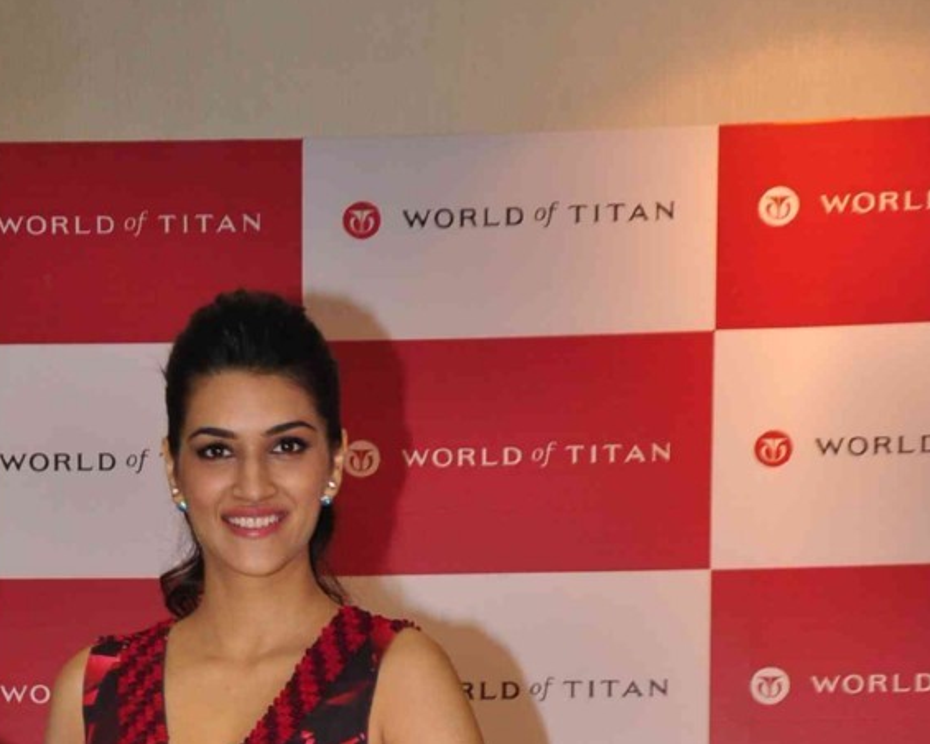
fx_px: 4129
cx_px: 148
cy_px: 1203
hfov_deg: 12.8
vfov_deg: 9.9
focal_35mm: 150
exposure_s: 1/125
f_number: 5.6
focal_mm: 40
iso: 400
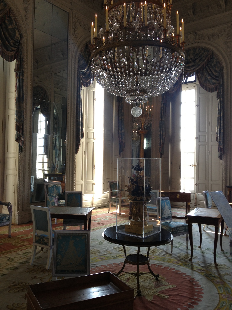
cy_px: 155
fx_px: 313
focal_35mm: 35
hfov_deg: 40.7
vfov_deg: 52.6
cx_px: 116
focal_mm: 4.28
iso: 50
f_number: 2.4
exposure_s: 1/30
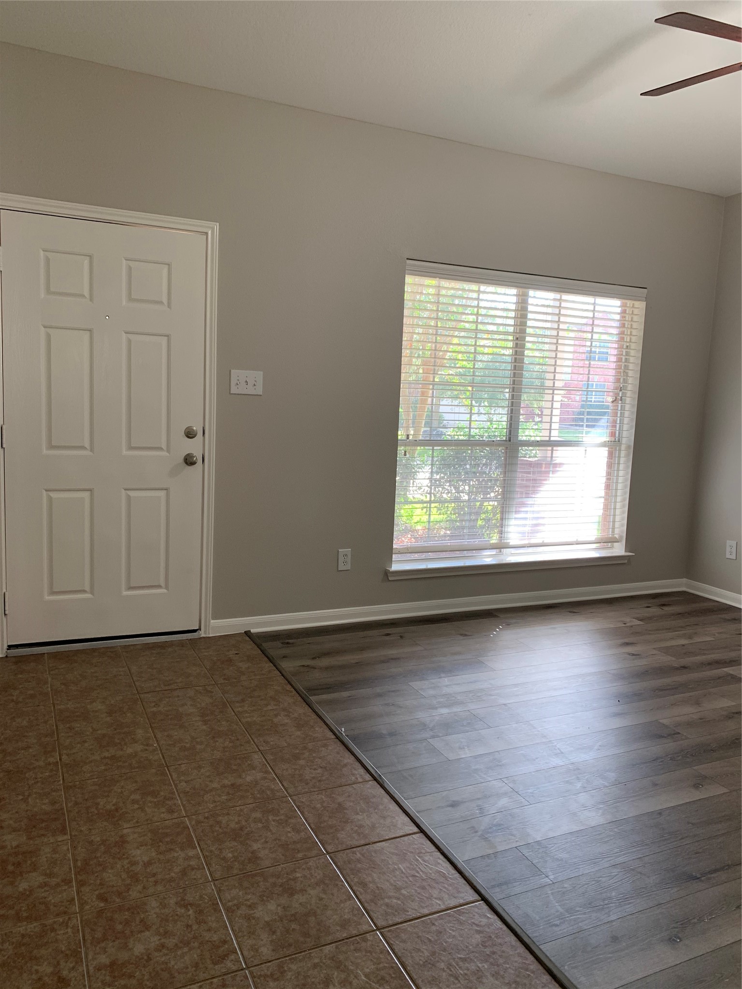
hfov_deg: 53.1
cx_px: 371
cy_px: 494
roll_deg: -2.7
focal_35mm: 26
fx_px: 743
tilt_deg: -6.6
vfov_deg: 67.3
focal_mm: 4.25
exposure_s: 1/60
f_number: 1.8
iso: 50
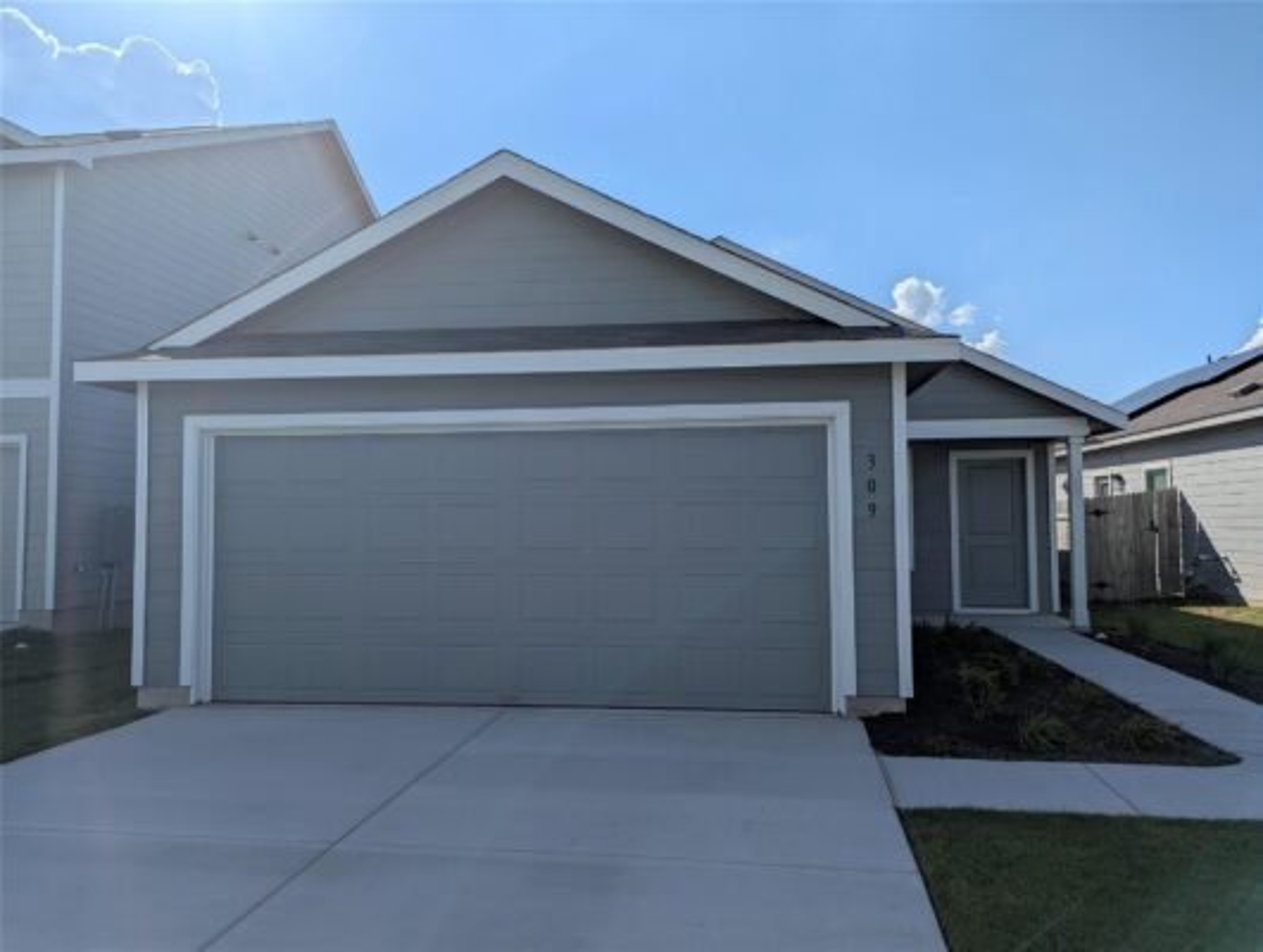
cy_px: 476
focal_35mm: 24
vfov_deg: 57.0
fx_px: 877
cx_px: 632
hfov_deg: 71.5
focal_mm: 6.81
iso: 38
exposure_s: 1/4525
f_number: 1.85
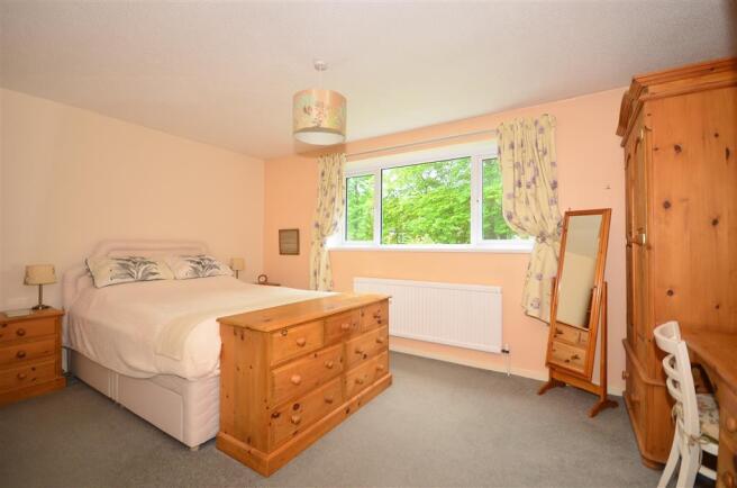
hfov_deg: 100.5
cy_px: 244
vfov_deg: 77.0
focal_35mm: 15
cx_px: 368
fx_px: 306
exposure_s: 1/50
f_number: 5
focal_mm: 10
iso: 200
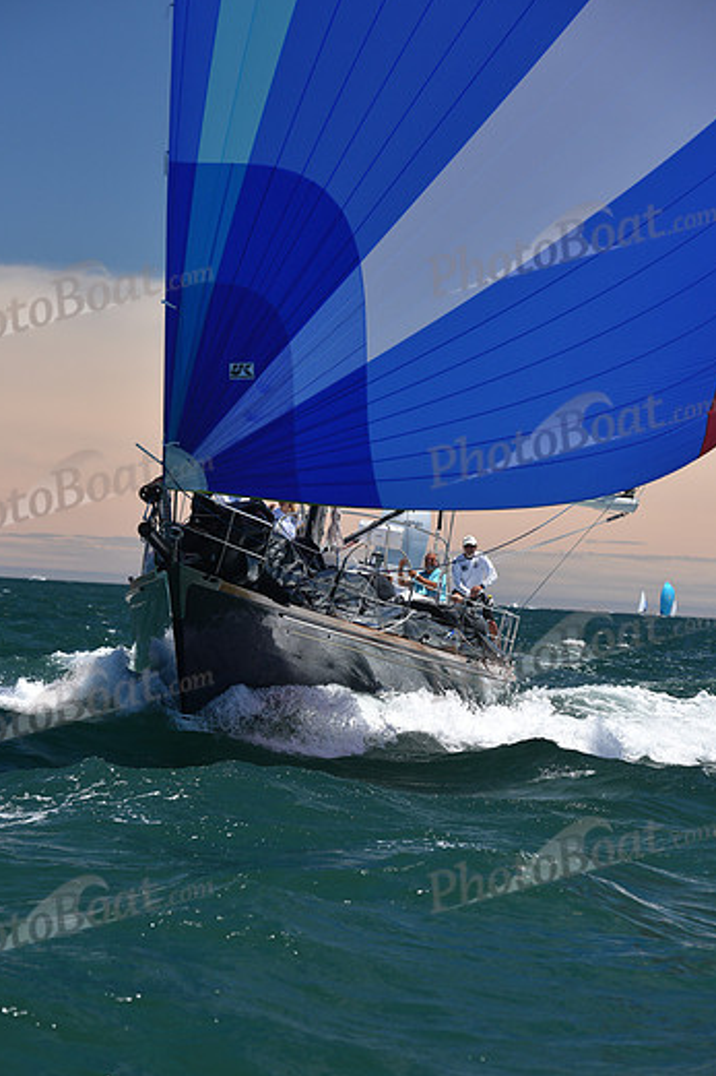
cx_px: 321
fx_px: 3493
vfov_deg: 17.5
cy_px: 572
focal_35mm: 117
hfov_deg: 11.7
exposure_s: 1/800
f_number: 5.6
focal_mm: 105
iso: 250
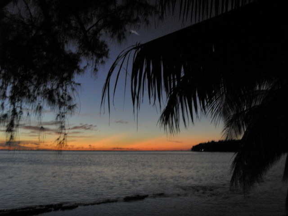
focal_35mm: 34
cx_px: 144
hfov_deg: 54.0
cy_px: 108
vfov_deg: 41.8
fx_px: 283
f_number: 3.1
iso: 200
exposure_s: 1/3
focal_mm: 6.07
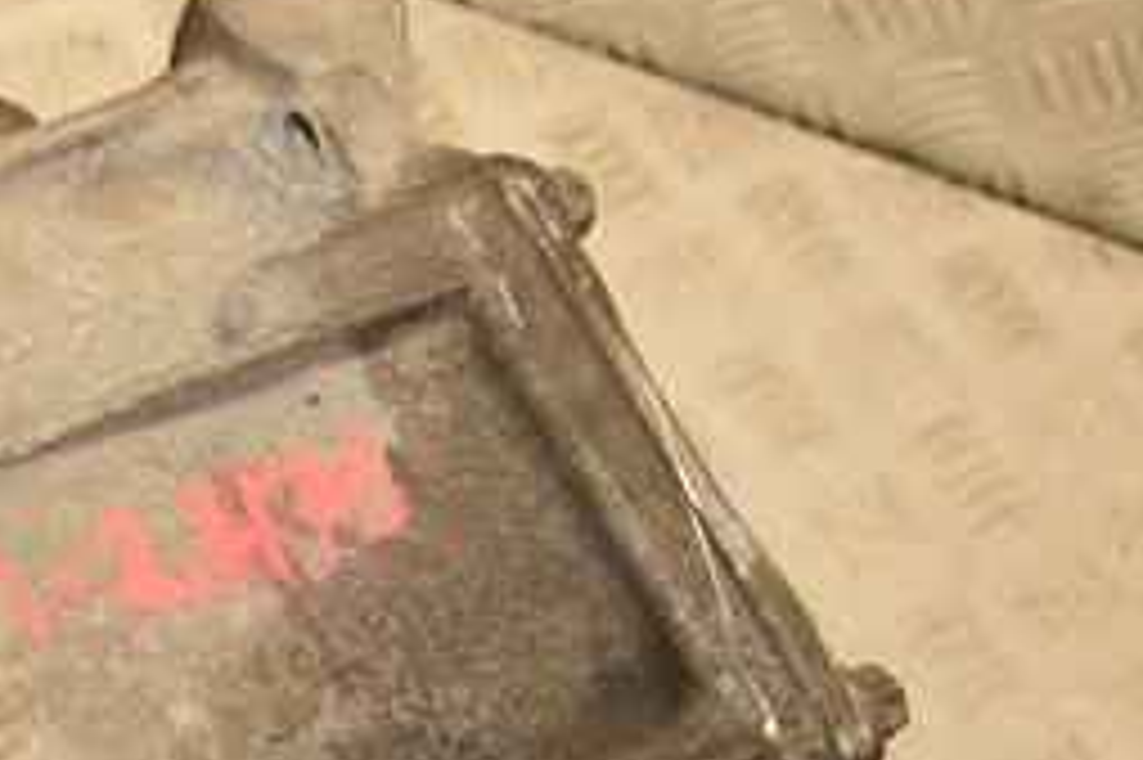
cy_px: 747
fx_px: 2633
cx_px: -112
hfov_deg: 23.0
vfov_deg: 16.1
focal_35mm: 83
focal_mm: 22
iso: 800
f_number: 5.6
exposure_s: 1/200
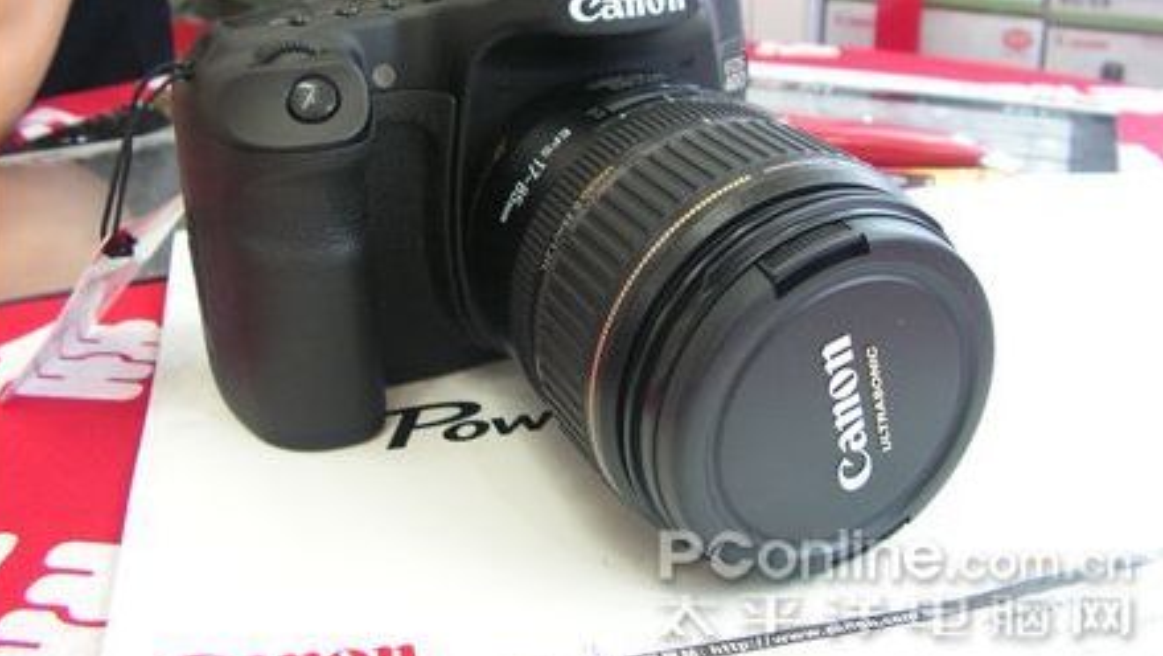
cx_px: 578
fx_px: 1234
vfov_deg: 29.6
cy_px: 231
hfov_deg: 50.5
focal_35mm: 40
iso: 200
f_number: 3.2
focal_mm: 6
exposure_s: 1/10
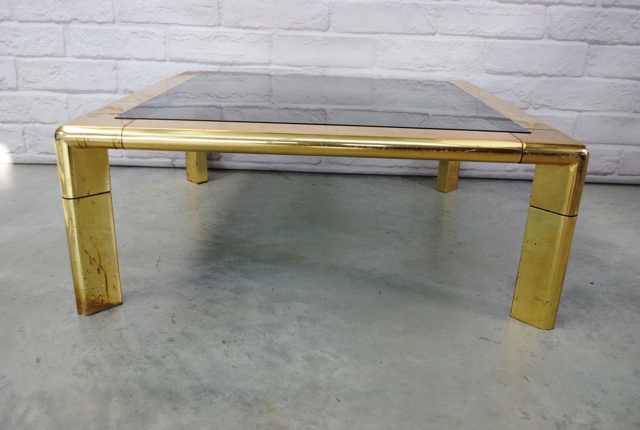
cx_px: 320
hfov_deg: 61.8
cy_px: 215
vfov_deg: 43.8
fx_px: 534
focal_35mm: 30
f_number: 5.6
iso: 200
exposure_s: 1/125
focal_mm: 20
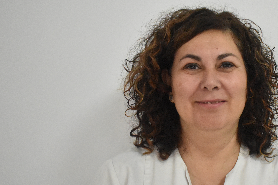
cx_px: 202
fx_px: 409
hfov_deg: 36.8
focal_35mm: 53
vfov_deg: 25.4
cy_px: 126
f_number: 3.5
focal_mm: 18
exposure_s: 1/640
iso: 6400
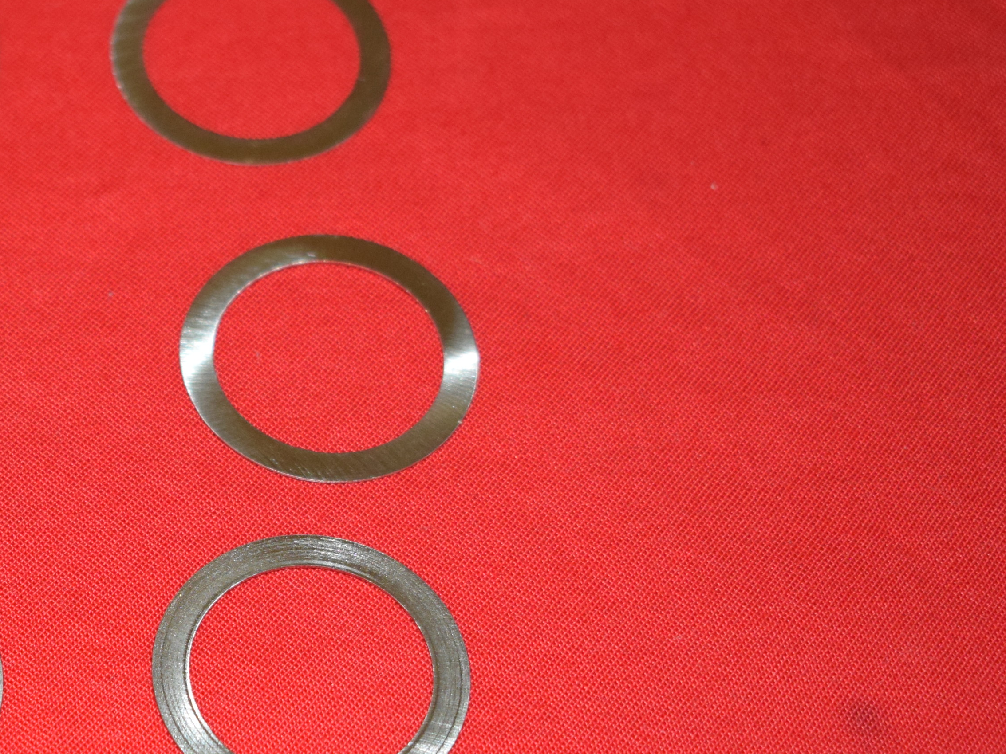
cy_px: 517
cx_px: 35
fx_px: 2993
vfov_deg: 14.3
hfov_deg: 18.6
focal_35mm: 103
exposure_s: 1/200
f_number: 5
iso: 1250
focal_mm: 36
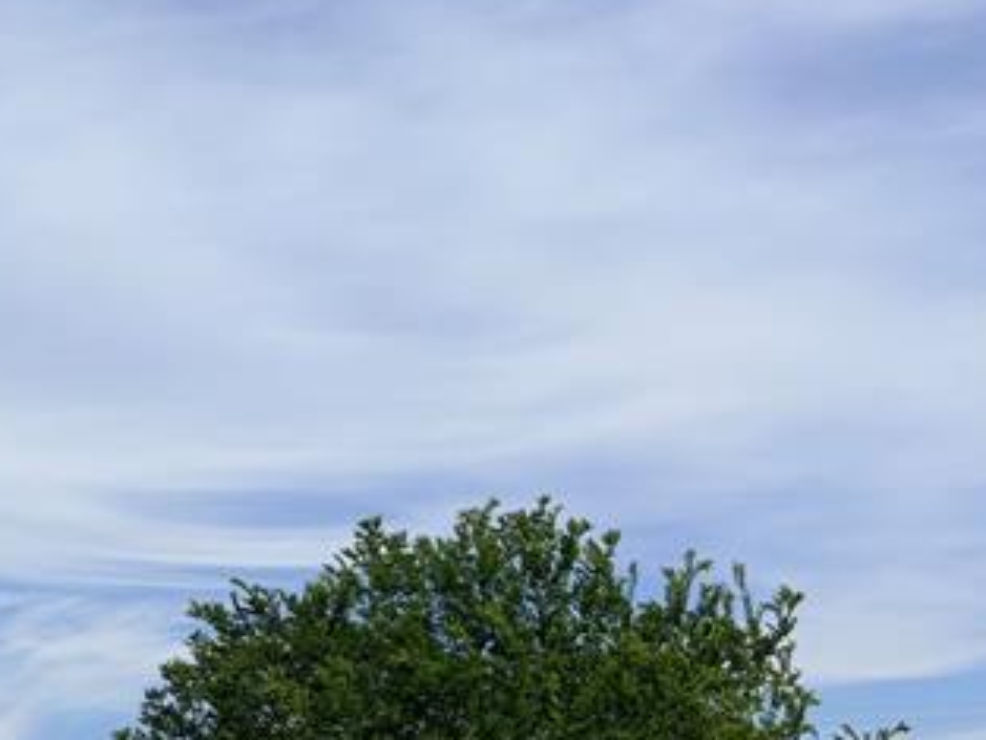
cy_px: 513
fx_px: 2422
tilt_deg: +11.7
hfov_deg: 19.7
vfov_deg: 17.3
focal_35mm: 85
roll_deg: +1.5
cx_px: -539
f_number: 1.6
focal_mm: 5.96
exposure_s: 1/8850
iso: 50
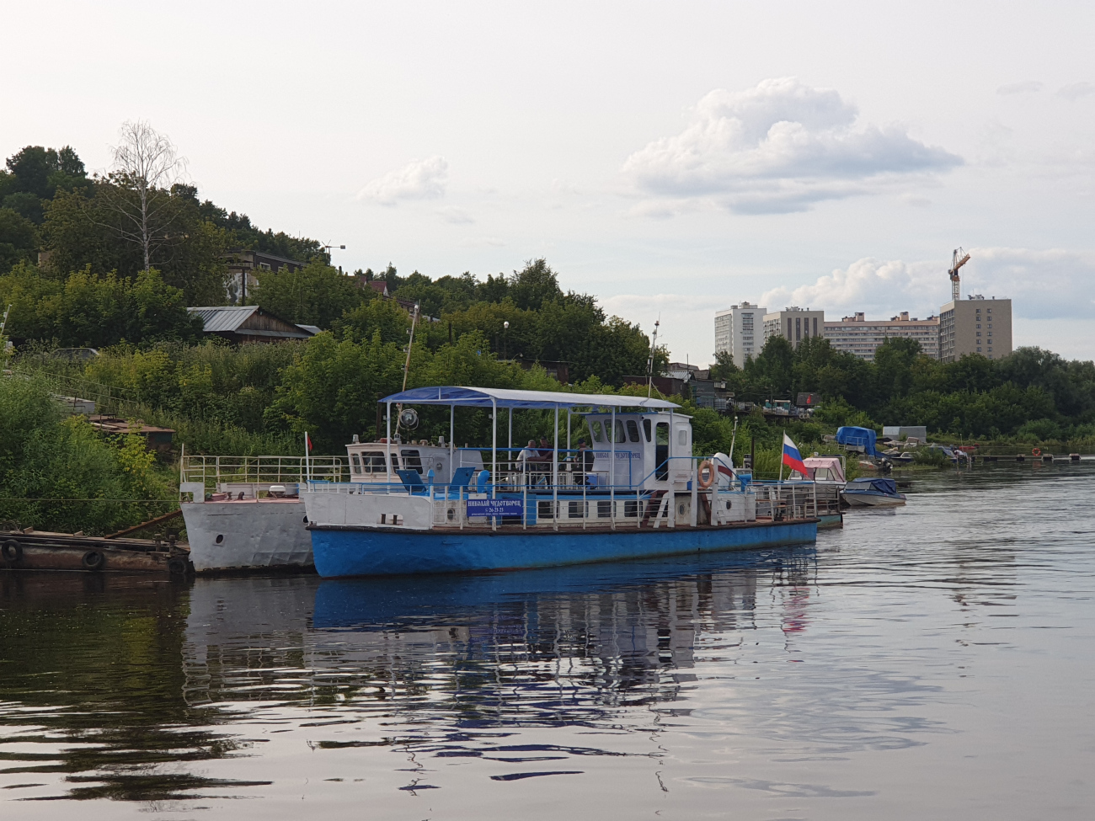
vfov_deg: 28.0
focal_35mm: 52
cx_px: 548
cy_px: 410
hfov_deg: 36.8
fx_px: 1645
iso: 100
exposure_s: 1/639
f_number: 2.4
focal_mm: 6
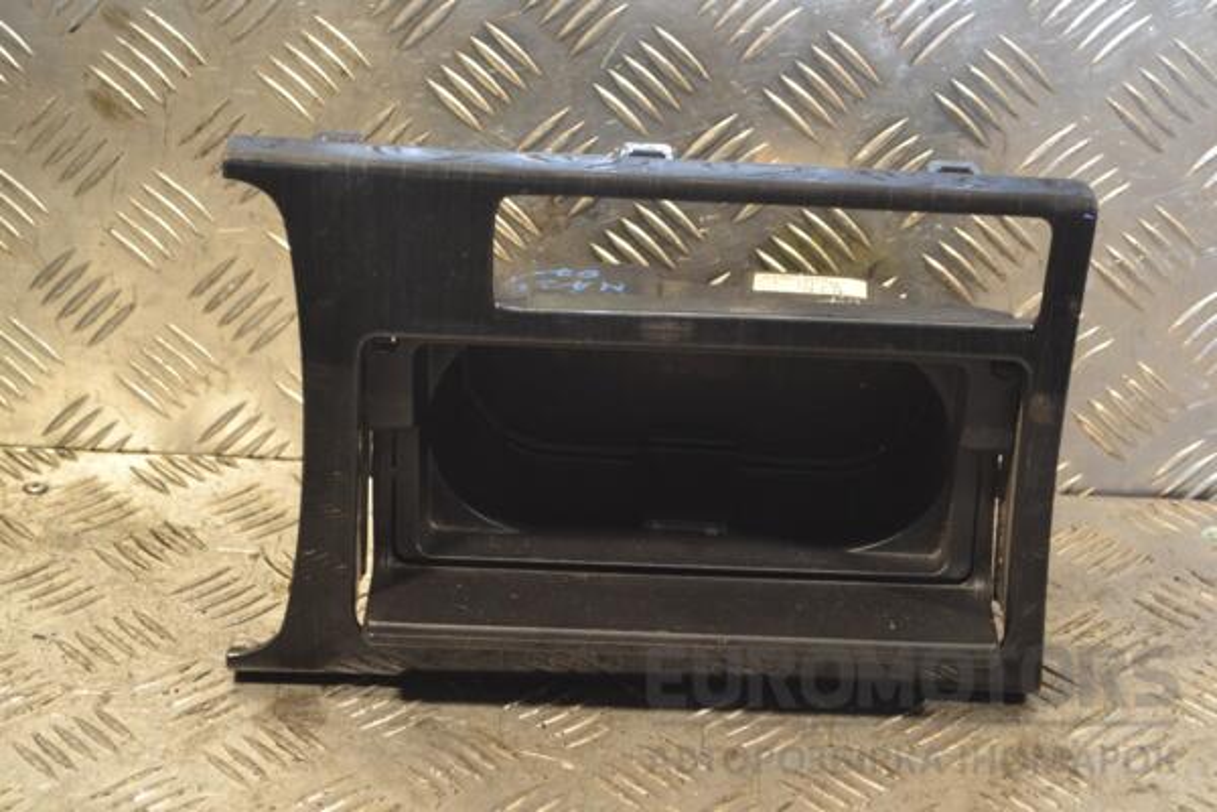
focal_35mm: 82
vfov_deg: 16.6
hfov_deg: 24.6
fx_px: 2789
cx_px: 608
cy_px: 406
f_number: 5.6
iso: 900
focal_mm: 55
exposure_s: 1/60
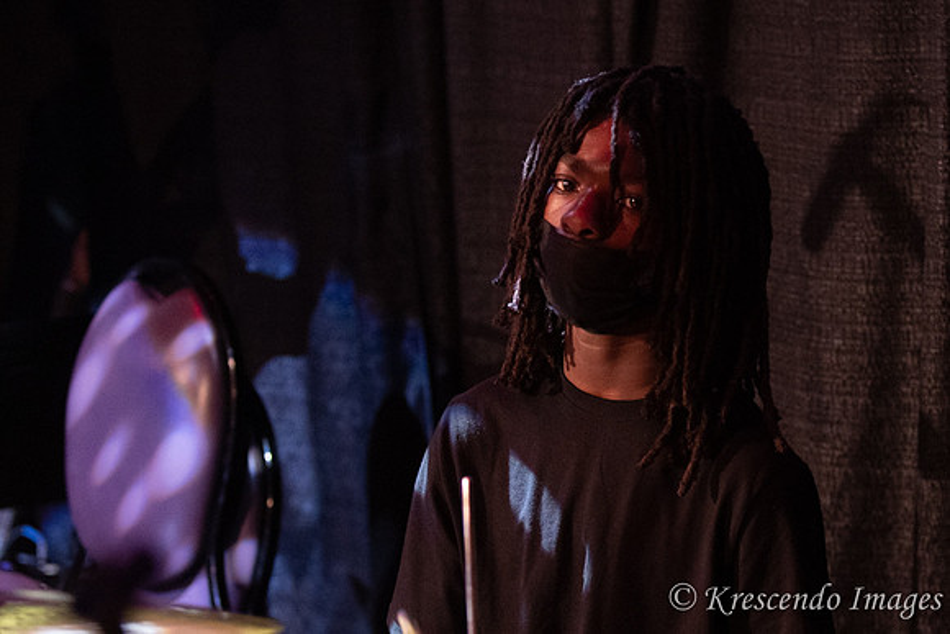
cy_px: 303
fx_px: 4116
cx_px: 617
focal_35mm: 156
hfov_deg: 13.2
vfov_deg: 8.8
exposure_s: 1/200
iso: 3200
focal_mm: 80
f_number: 2.8
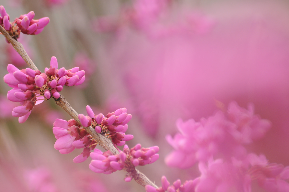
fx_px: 3608
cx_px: 144
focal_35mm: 450
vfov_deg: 3.0
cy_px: 96
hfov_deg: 4.6
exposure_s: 1/160
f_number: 5.6
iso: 200
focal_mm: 300
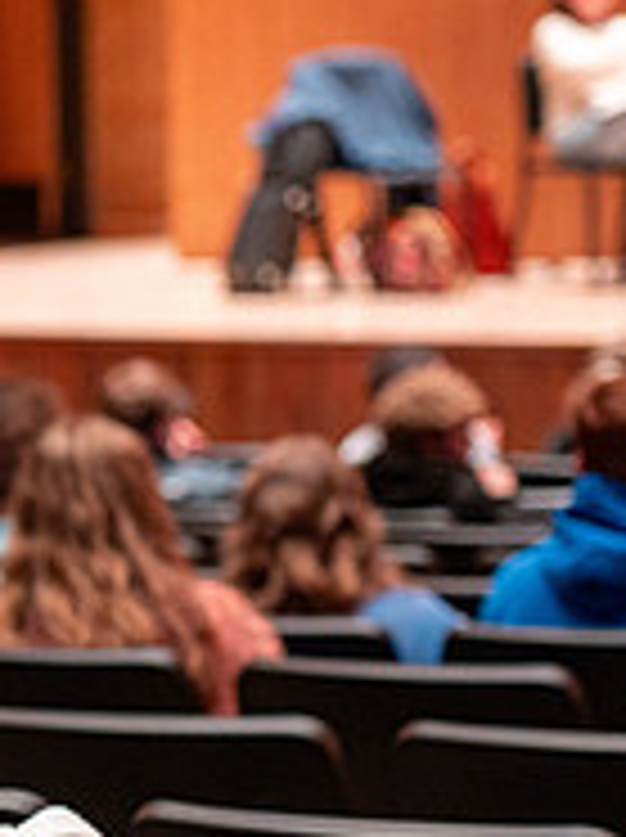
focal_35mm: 210
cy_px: 536
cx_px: -387
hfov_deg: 6.9
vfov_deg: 9.4
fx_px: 5075
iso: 1000
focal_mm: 70
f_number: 2.8
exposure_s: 1/160
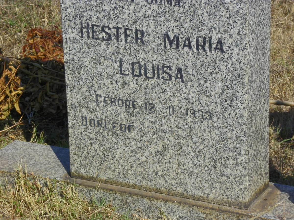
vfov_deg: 11.1
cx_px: 147
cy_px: 110
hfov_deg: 14.8
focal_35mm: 133
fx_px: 1130
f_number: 6.3
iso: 64
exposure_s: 1/250
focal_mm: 23.6
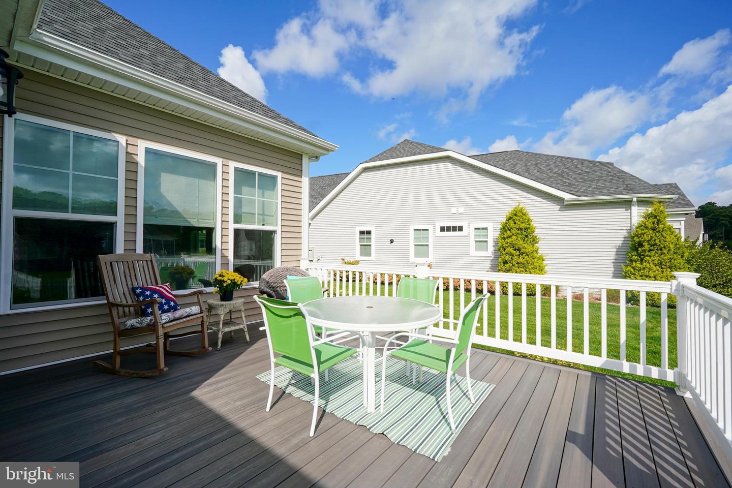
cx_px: 366
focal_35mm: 15
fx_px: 305
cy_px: 244
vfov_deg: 77.3
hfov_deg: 100.4
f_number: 8
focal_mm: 10
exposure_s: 1/320
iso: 125
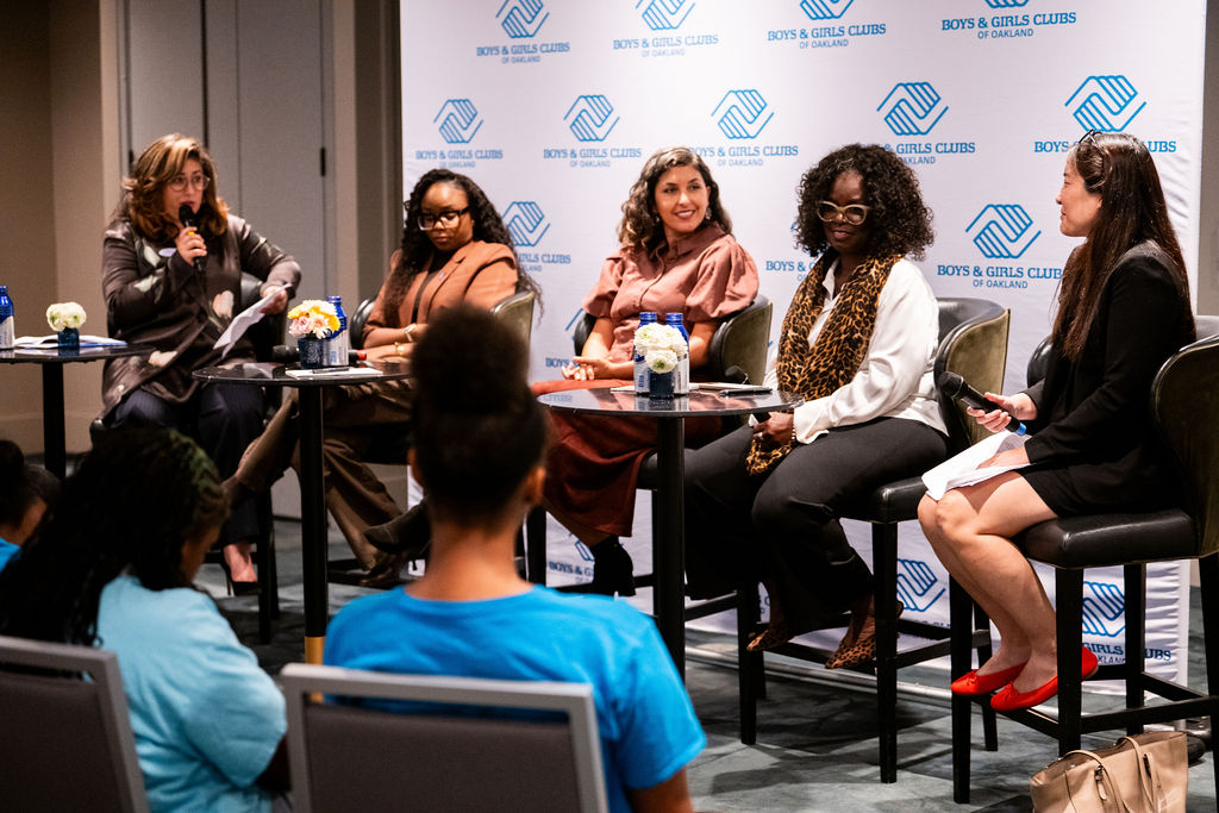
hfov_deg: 28.8
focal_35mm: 70
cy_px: 406
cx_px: 610
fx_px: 2370
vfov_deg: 19.5
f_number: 3.2
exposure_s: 1/125
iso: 2500
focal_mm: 70
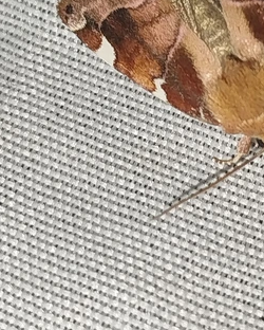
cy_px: 70
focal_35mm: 152
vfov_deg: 12.6
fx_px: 1483
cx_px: 205
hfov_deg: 10.1
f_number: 1.7
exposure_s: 1/50
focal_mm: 5.31
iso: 80
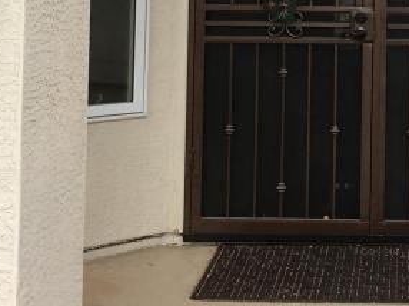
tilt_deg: +1.8
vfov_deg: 13.7
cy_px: -94
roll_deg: -0.2
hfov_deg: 18.5
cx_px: 390
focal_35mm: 104
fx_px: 1228
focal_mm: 4.15
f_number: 2.2
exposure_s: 1/725
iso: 25
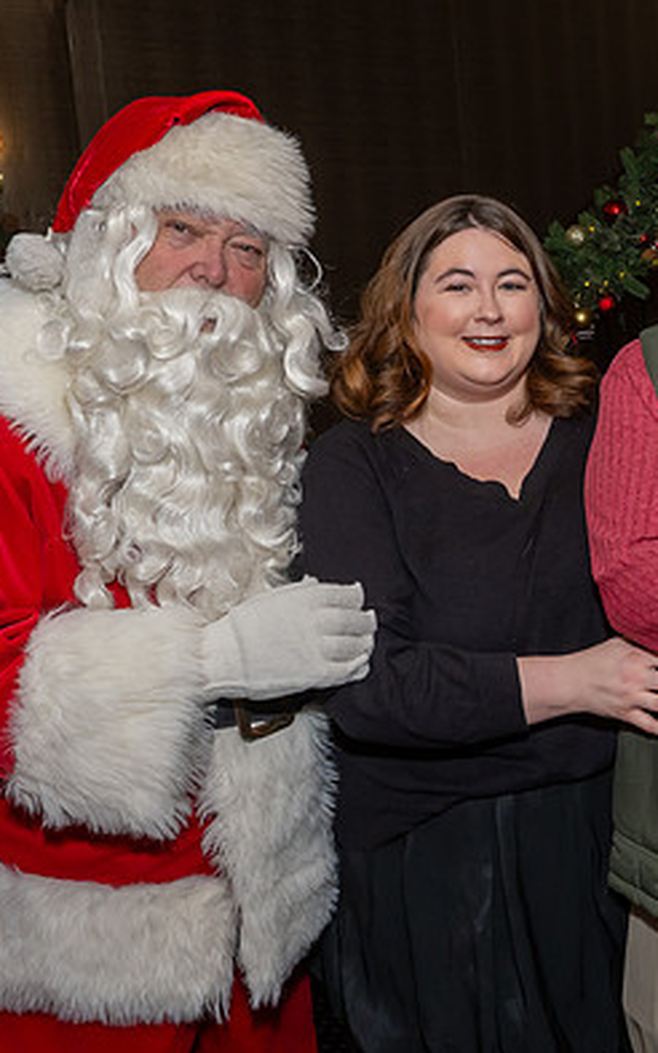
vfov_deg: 41.0
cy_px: 468
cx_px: 630
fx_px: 1407
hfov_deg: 25.3
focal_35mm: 49
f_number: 8
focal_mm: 18
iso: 800
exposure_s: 1/250
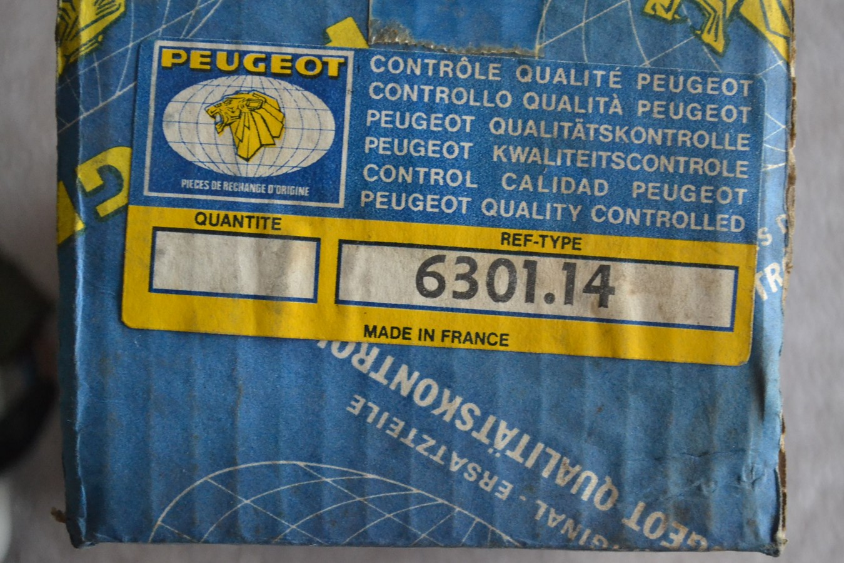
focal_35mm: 66
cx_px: 422
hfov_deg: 30.5
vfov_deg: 20.6
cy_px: 282
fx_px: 1547
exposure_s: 1/60
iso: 3200
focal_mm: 44
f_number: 5.3
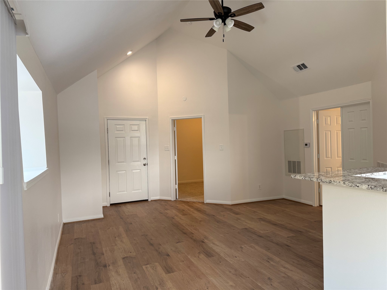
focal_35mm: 24
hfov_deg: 71.6
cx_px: 194
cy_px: 145
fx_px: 268
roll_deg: +1.7
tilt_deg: +0.9
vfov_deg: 56.8
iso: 125
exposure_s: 1/121
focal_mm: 6.76
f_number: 1.78
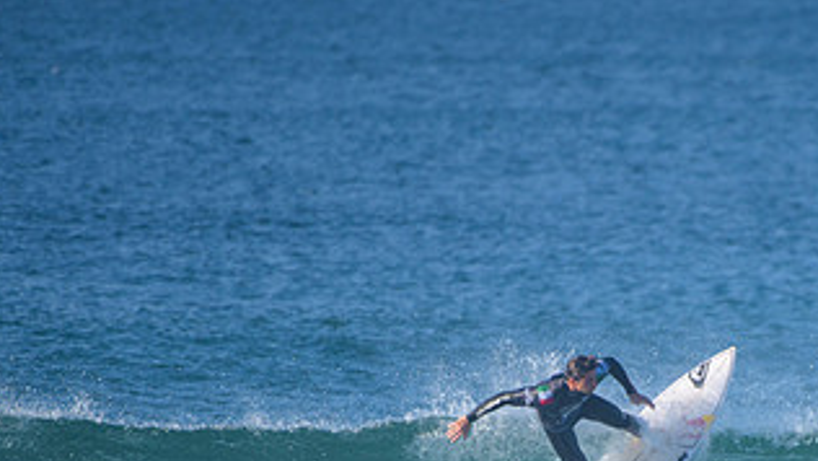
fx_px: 21459
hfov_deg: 2.2
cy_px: 499
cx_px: 650
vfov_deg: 1.2
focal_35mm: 989
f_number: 5.6
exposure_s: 1/2000
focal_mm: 500
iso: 360
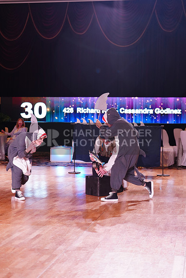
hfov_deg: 18.9
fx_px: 558
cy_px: 139
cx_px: 93
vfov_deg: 28.1
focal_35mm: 72
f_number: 2.8
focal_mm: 72
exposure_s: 1/250
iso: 1000
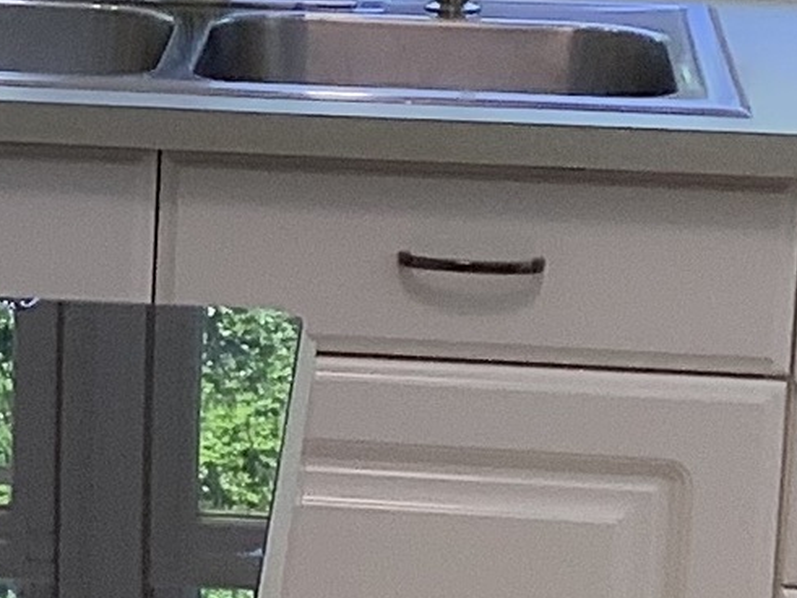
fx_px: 4466
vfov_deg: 7.7
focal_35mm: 194
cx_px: -518
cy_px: 278
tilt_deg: -11.2
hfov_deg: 9.8
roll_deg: +0.8
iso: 64
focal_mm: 3.3
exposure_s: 1/120
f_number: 2.4
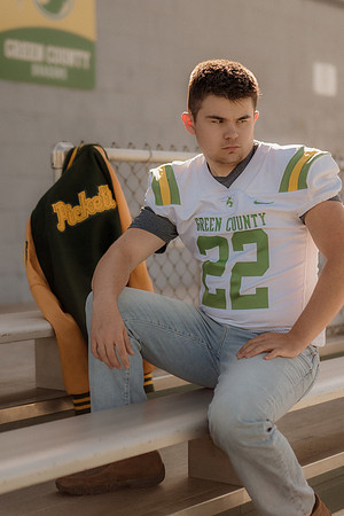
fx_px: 1075
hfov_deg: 18.2
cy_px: 258
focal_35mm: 75
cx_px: 172
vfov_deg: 27.0
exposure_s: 1/5000
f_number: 1.4
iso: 400
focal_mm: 50
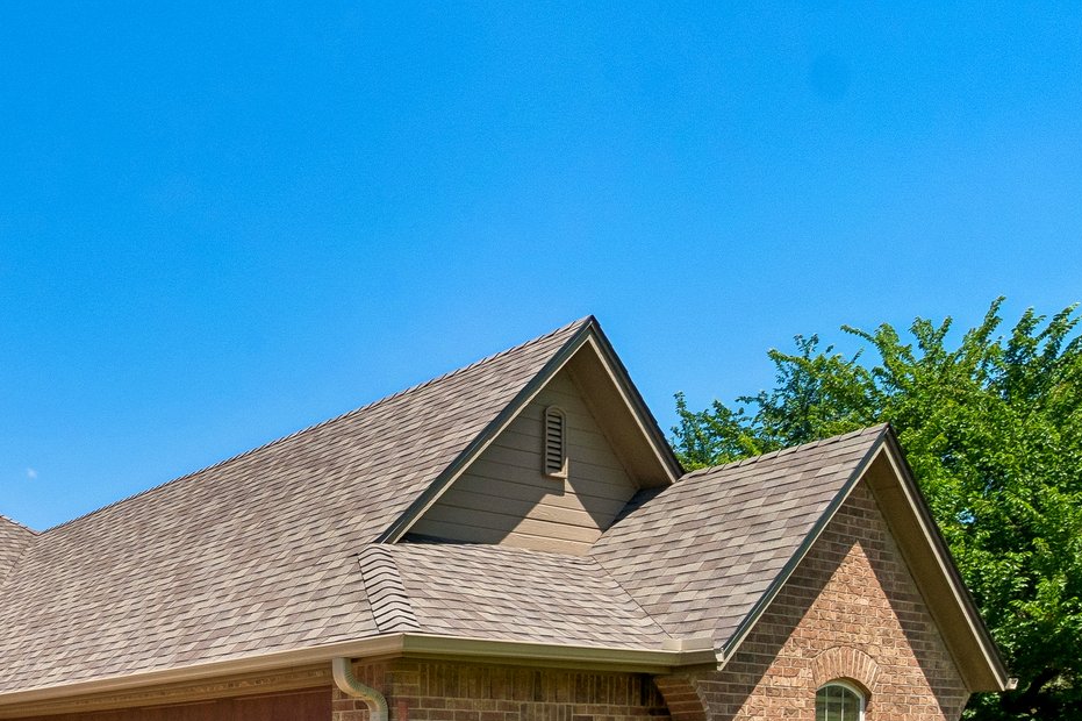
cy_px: 644
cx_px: -19
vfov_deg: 37.4
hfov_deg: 46.9
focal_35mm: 33
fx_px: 991
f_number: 9
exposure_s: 1/500
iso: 100
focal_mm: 10
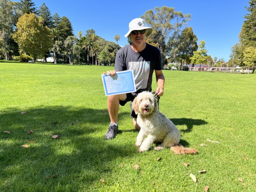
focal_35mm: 26
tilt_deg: -9.3
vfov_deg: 53.1
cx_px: 128
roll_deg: -1.5
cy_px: 96
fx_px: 192
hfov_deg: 67.3
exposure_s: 1/2410
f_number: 1.6
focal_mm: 5.1
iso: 50
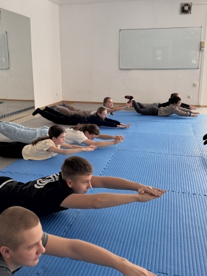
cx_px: 99
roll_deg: -0.5
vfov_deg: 53.9
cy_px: 124
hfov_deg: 41.8
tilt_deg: -11.7
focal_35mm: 34
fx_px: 271
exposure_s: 1/60
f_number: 1.78
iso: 250
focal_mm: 6.76
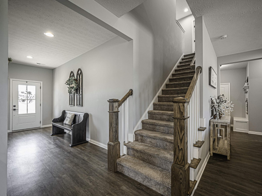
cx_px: 136
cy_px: 99
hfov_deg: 98.1
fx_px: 114
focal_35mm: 15
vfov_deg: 81.7
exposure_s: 1/13
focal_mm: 7
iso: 200
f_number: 4.5
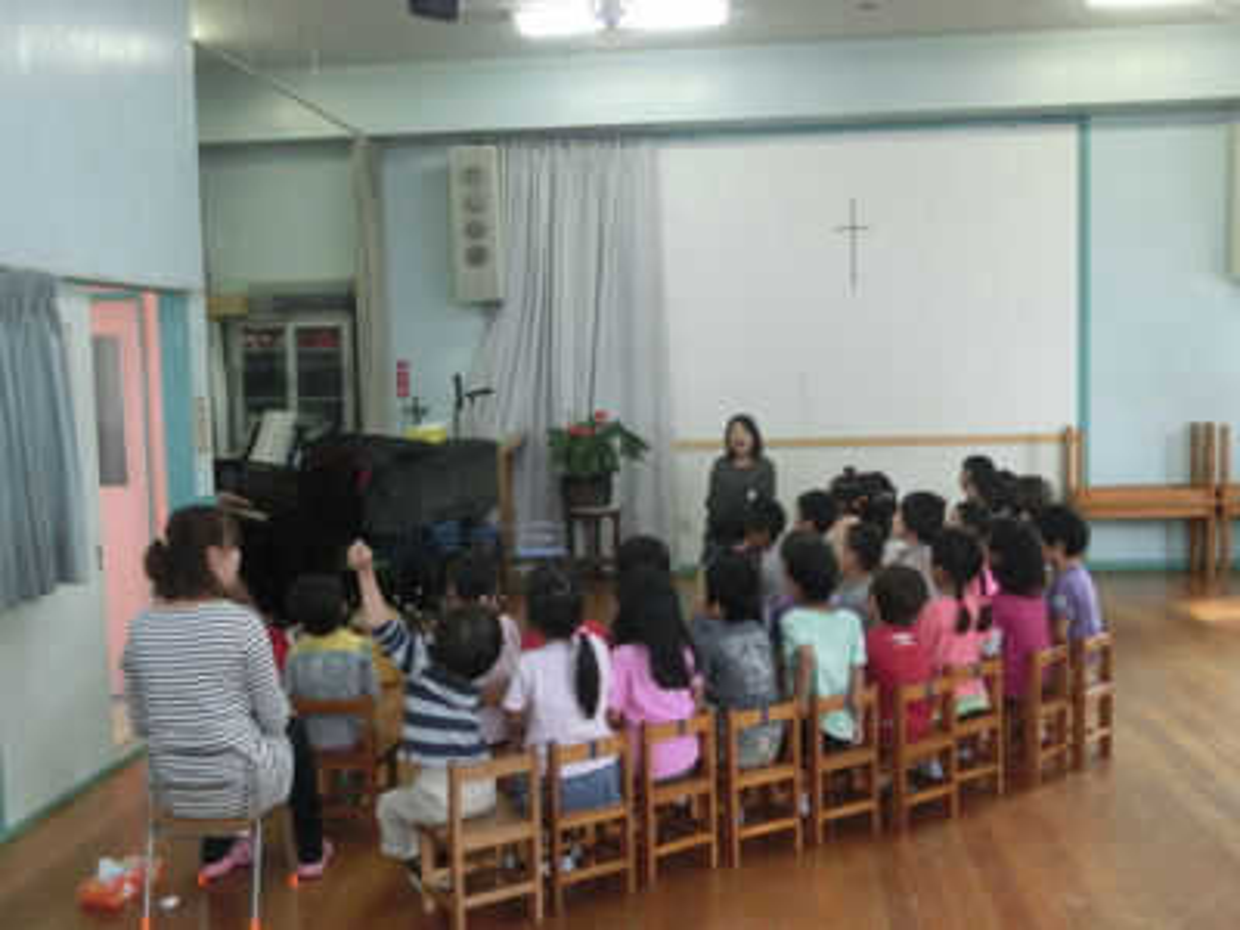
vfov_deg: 37.7
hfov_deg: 49.0
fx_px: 1361
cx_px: 620
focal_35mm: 38
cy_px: 465
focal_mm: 6.67
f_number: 3.9
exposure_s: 1/80
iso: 400
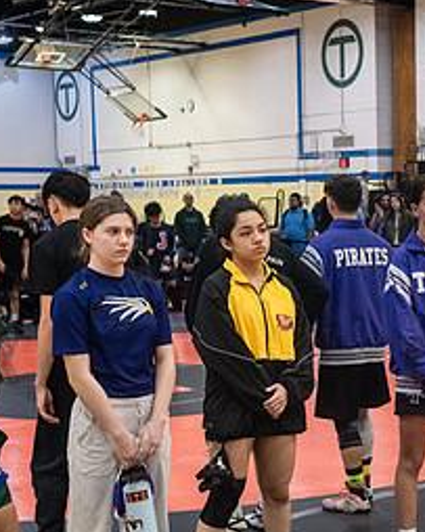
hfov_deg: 19.6
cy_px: 351
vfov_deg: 25.0
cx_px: 410
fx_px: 1196
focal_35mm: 76
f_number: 4
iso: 8000
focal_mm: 35
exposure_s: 1/400
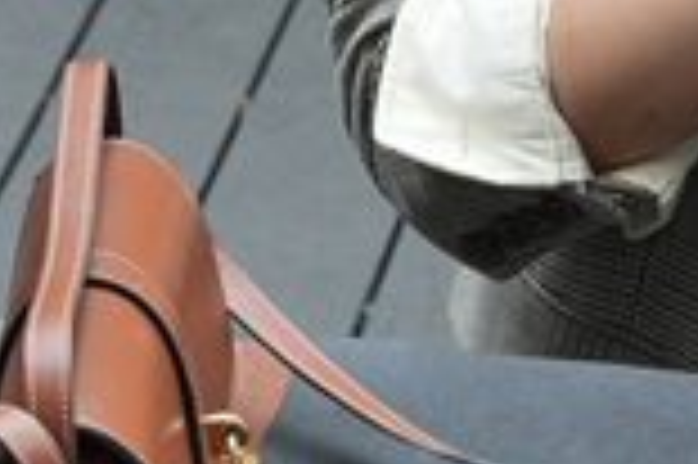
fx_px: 5539
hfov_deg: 7.2
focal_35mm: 286
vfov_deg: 4.7
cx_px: 216
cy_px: -437
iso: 800
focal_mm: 37
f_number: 6.3
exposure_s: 1/250
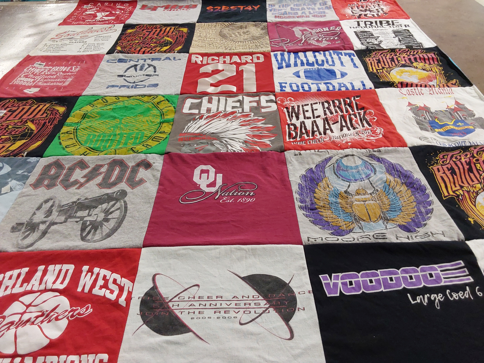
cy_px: 182
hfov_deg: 63.4
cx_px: 242
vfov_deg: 49.7
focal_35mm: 28
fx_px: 391
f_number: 1.9
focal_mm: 2.91
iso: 125
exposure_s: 1/60
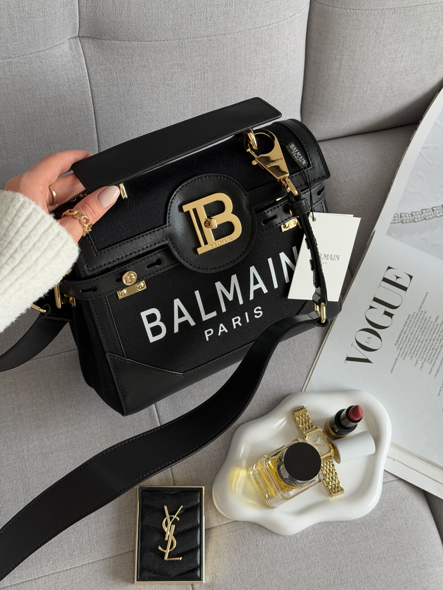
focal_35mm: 48
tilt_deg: -66.6
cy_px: 295
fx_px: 819
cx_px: 222
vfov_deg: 39.7
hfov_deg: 30.3
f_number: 1.78
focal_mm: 6.76
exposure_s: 1/171
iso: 50
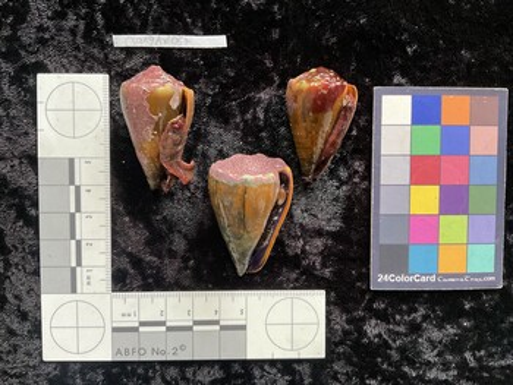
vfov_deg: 48.3
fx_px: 430
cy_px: 192
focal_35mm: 29
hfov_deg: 61.6
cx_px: 256
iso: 160
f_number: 1.8
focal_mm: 3
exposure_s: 1/60
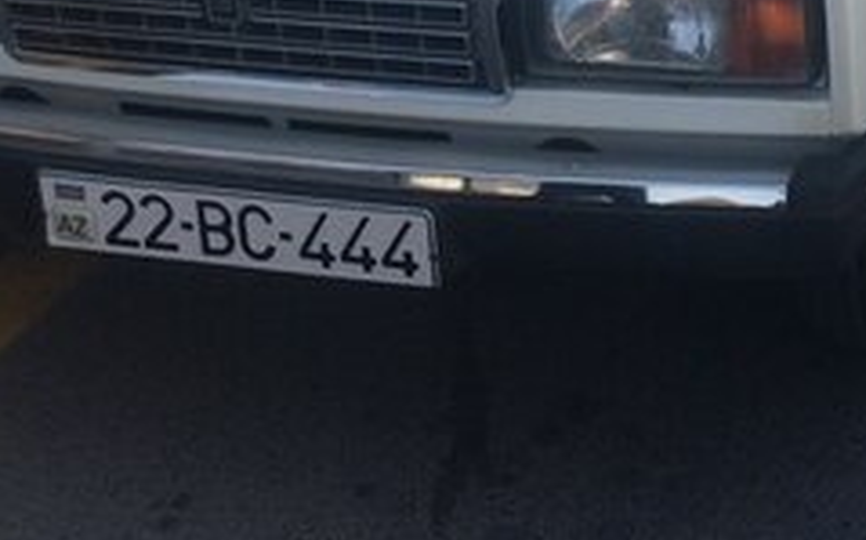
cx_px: 551
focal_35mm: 85
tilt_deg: -12.5
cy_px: -205
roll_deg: +2.1
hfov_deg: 24.3
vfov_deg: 14.5
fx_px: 2005
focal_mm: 4.15
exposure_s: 1/933
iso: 32
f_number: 2.2
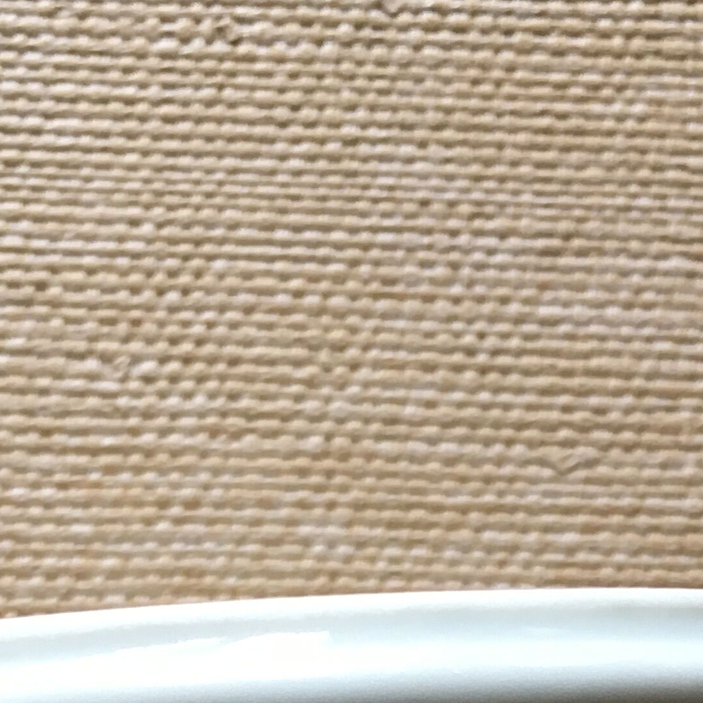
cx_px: 297
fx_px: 2183
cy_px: 1209
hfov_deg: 18.3
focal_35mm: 95
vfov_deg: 15.9
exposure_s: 1/33
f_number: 2.2
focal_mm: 4.15
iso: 64
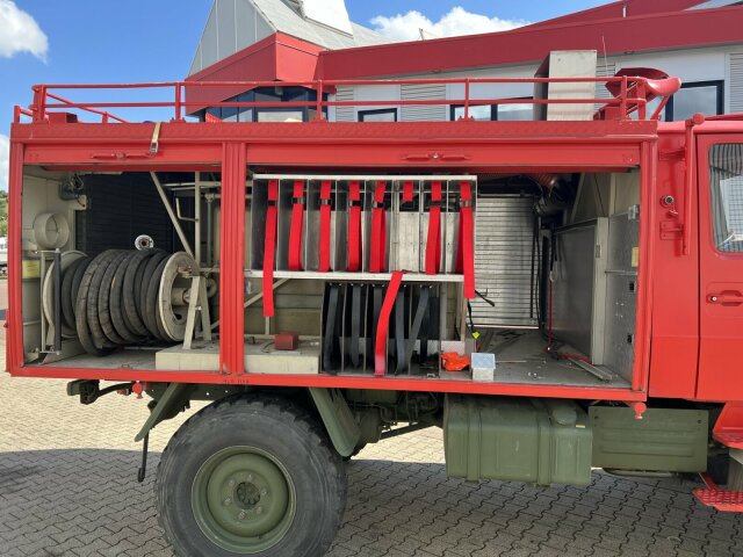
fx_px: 558
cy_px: 278
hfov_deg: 67.3
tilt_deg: -2.5
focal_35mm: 26
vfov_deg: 53.1
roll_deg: +0.5
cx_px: 372
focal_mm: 5.7
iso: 50
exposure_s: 1/1029
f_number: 1.5
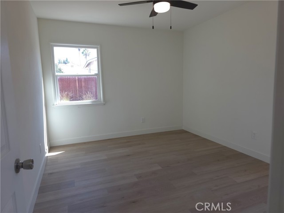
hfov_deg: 73.9
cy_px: 106
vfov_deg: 58.9
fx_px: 189
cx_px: 142
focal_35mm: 23
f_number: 1.7
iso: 25
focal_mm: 6.3
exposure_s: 1/60
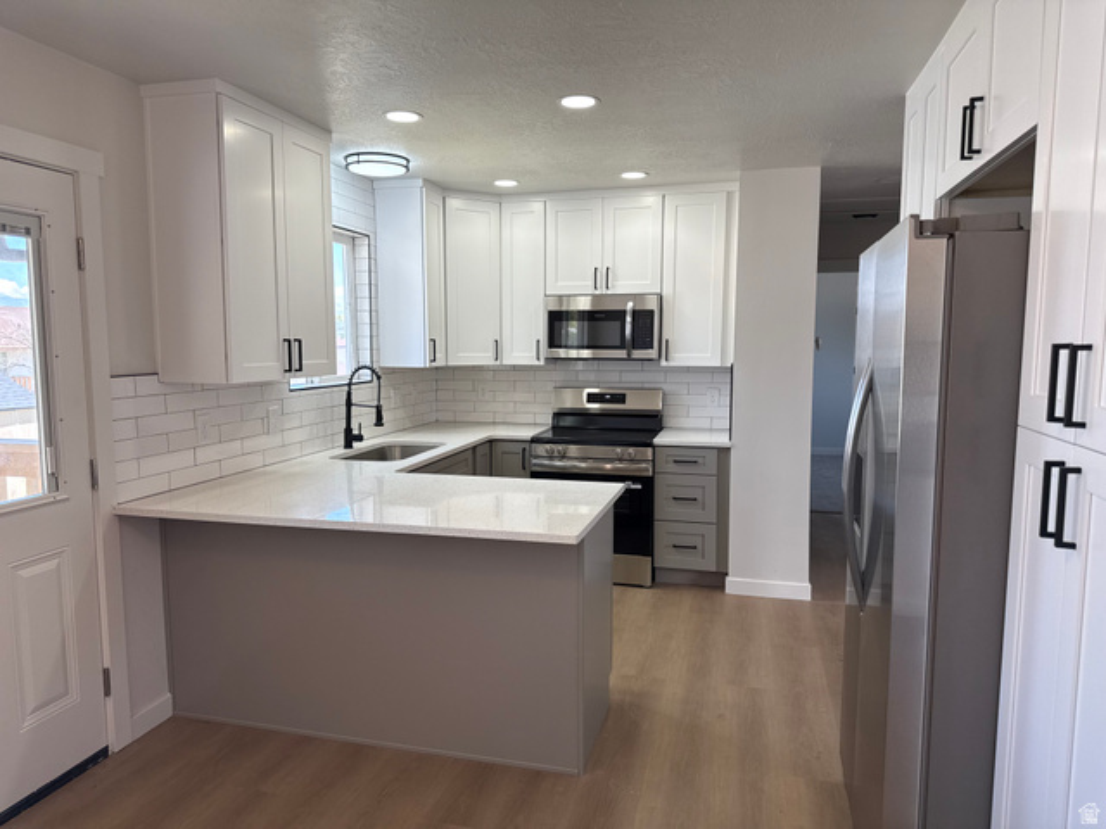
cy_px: 414
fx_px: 767
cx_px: 553
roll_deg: -0.2
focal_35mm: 24
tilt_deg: -5.4
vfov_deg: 56.8
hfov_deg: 71.6
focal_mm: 6.76
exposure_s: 1/247
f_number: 1.78
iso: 100
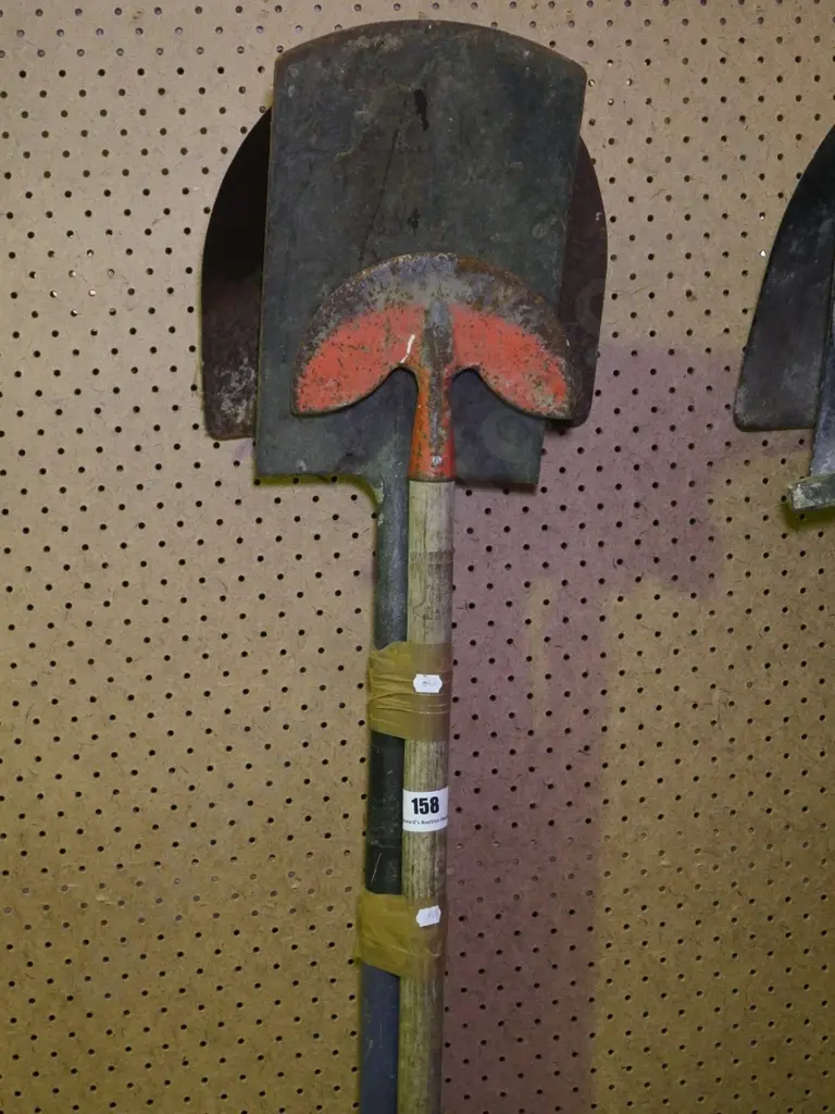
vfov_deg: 32.2
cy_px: 557
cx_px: 418
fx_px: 1930
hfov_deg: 24.4
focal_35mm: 60
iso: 3200
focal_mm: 30
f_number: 4.9
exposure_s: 1/160
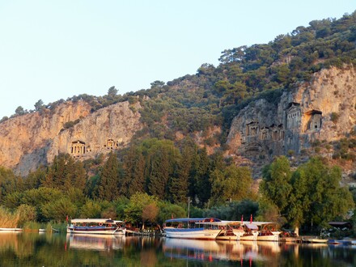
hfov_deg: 30.7
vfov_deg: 23.3
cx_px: 178
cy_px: 134
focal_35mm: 63
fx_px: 648
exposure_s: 1/125
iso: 100
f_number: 3.5
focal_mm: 11.4
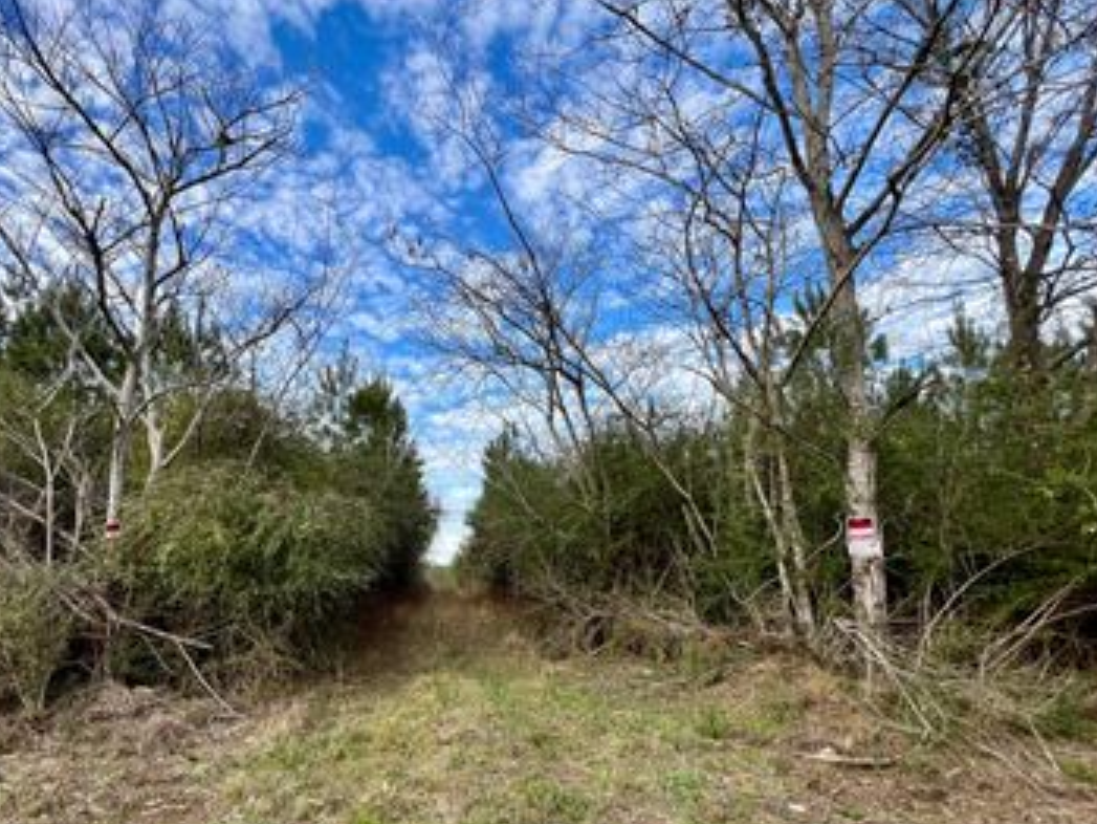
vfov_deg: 77.6
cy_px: 473
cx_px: 481
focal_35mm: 16
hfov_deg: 94.0
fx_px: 507
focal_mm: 1.57
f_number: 1.8
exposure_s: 1/469
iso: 32
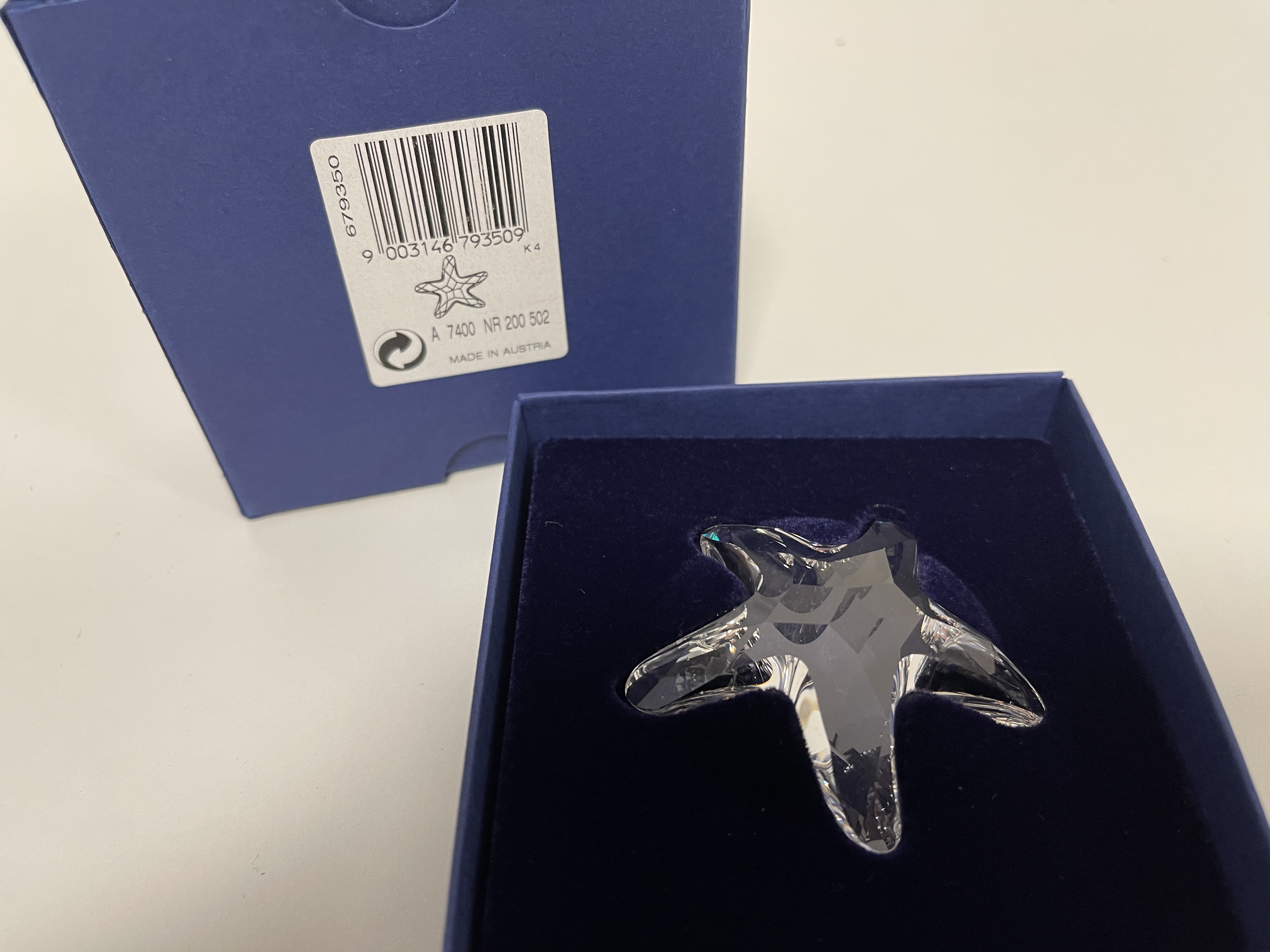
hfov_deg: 69.4
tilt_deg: -46.6
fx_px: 917
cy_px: 476
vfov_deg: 54.9
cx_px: 635
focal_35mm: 25
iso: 125
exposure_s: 1/50
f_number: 1.6
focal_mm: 5.1
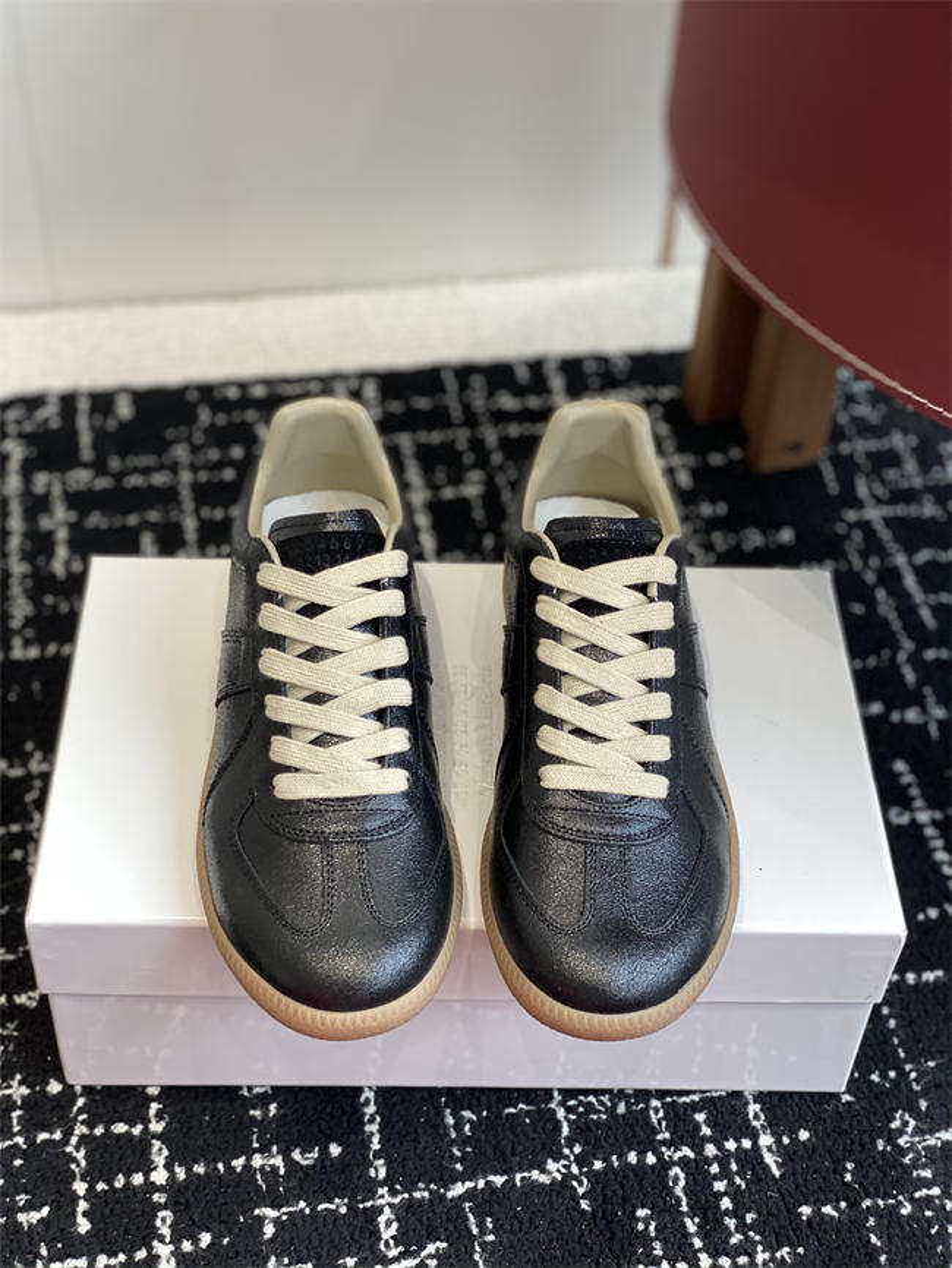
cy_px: 634
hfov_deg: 28.0
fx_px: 1906
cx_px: 476
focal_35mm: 52
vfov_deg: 36.8
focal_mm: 6
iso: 64
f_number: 2
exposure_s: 1/122
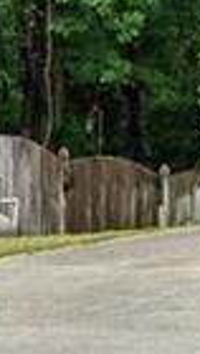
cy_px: 64
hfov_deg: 3.8
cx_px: 1289
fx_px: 2481
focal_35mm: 264
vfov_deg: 8.2
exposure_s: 1/800
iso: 800
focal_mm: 34.5
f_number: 8
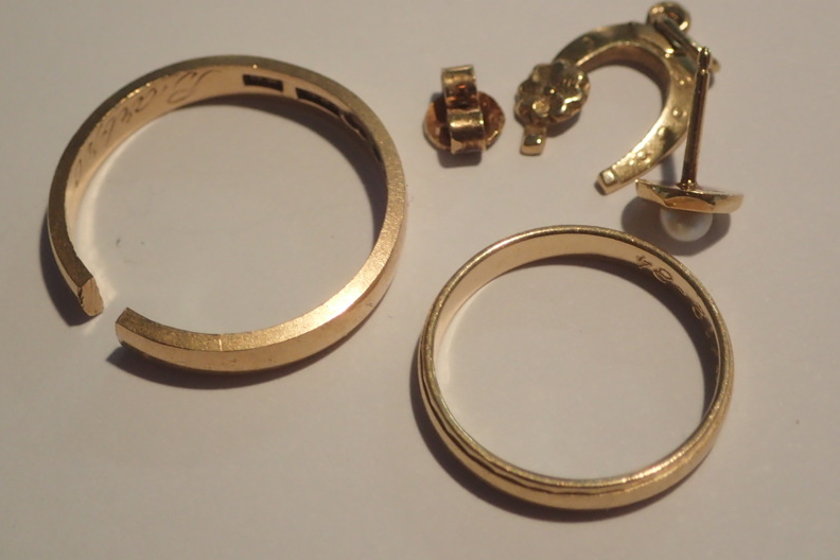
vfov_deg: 16.3
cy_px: 245
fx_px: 1960
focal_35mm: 84
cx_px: 422
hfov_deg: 24.2
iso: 400
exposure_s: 1/80
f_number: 4.4
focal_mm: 14.41
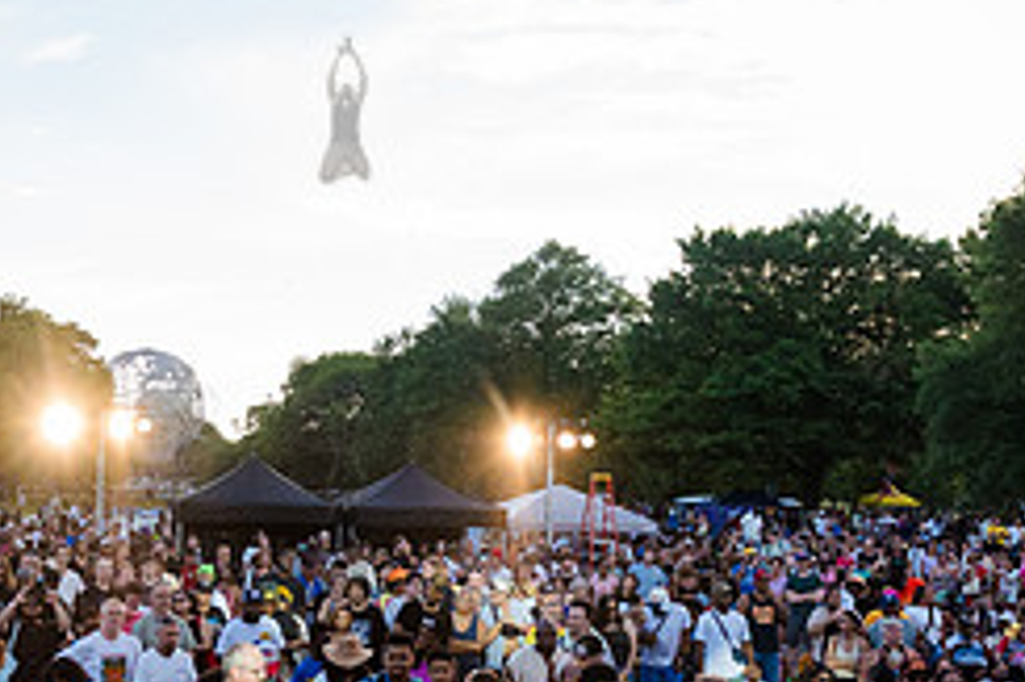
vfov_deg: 23.5
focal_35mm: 57
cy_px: 513
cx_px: 343
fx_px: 1622
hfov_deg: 34.8
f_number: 4
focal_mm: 24
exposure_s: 1/2500
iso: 2000
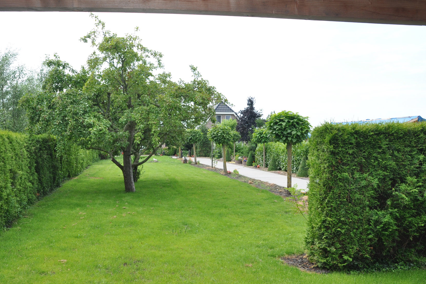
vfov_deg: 37.8
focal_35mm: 35
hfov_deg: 53.8
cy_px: 161
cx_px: 159
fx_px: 414
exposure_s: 1/200
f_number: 9
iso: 200
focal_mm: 18
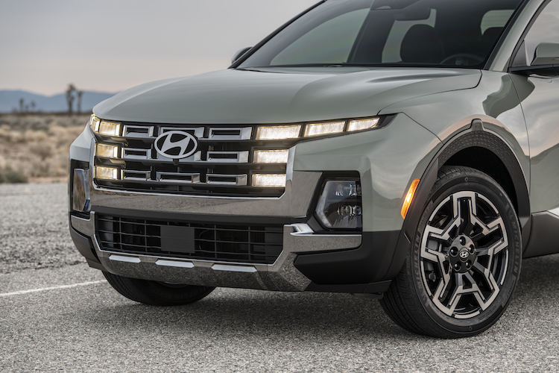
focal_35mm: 105
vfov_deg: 13.0
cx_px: 280
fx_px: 1630
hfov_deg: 19.5
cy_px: 186
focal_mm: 105
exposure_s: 1/1.67
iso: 64
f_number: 5
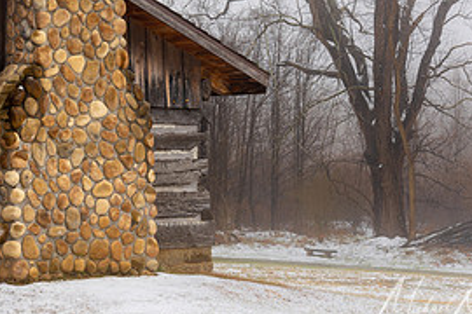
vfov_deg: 13.6
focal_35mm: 99
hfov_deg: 20.1
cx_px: 33
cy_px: 3
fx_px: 1298
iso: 64
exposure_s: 1/20
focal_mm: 44
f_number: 13
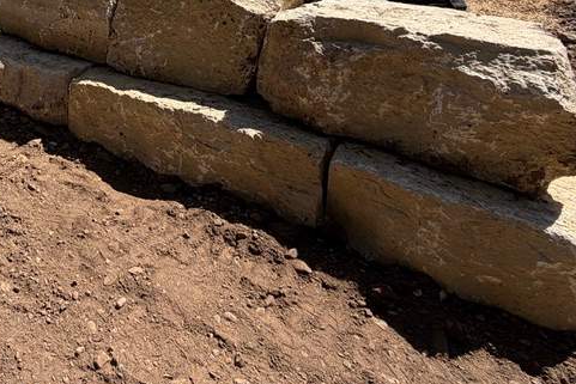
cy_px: -1
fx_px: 496
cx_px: 20
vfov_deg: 37.7
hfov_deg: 50.6
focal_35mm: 31
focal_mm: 2.22
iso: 25
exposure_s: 1/770
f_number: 2.2
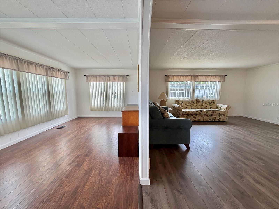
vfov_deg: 85.7
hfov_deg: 102.1
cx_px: 140
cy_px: 104
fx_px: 113
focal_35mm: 14
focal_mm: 2.22
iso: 125
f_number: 2.2
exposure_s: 1/120
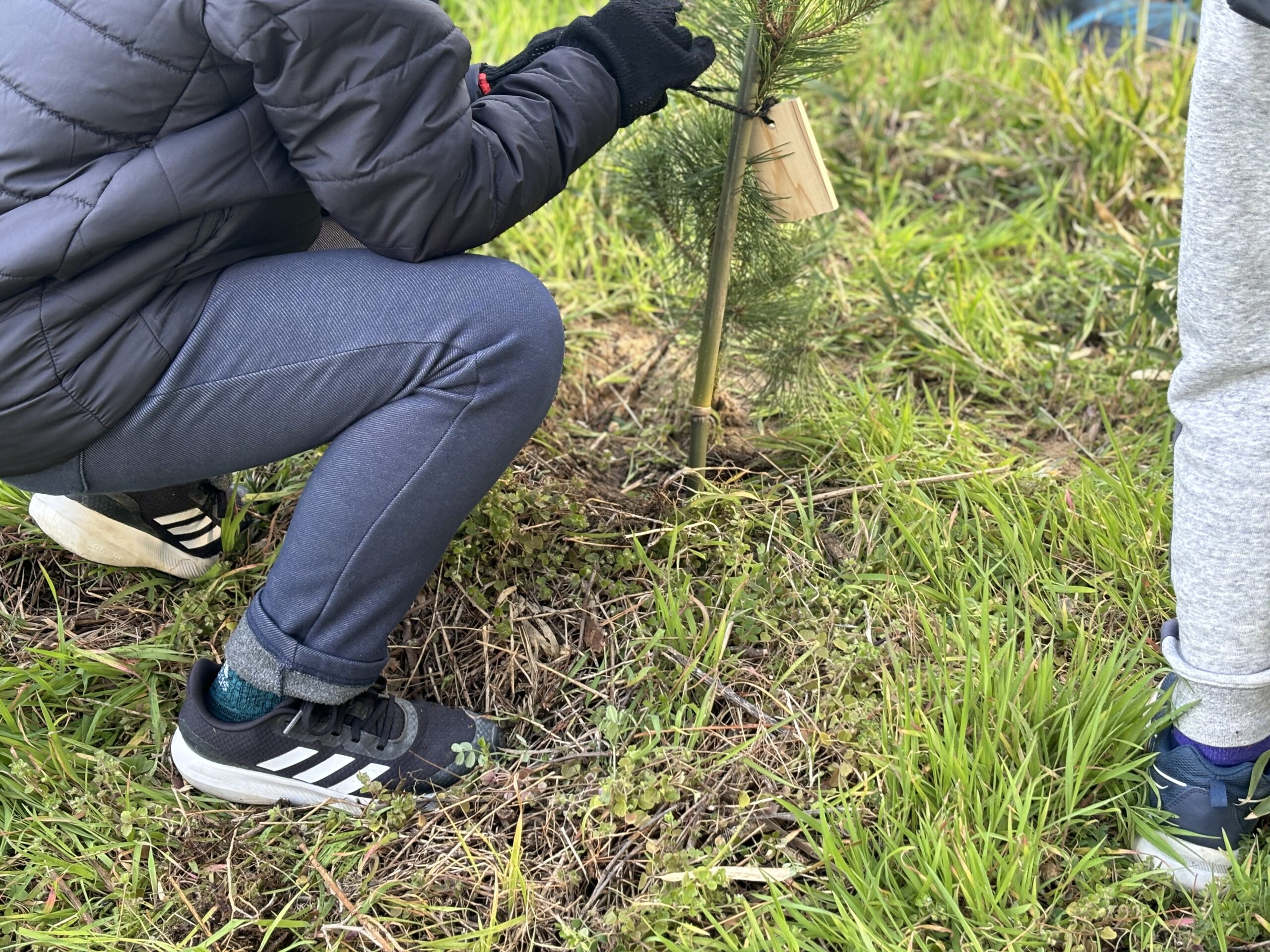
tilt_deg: -22.5
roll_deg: -1.1
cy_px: 476
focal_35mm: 52
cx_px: 635
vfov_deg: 28.0
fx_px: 1908
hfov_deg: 36.8
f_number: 1.6
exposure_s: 1/95
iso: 50
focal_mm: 5.96
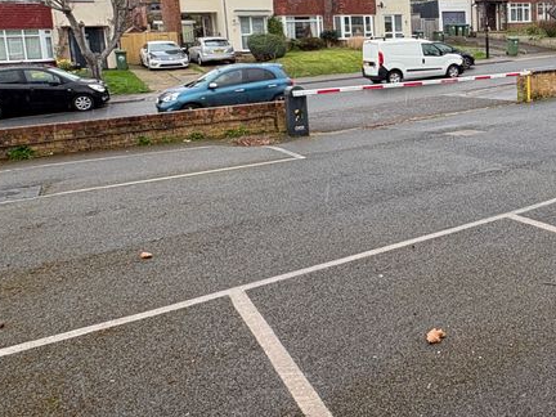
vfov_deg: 38.7
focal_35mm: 36
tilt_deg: -6.9
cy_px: 110
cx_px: 490
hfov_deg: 46.8
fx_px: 578
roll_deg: +2.5
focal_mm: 2.22
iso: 40
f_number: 2.2
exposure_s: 1/99
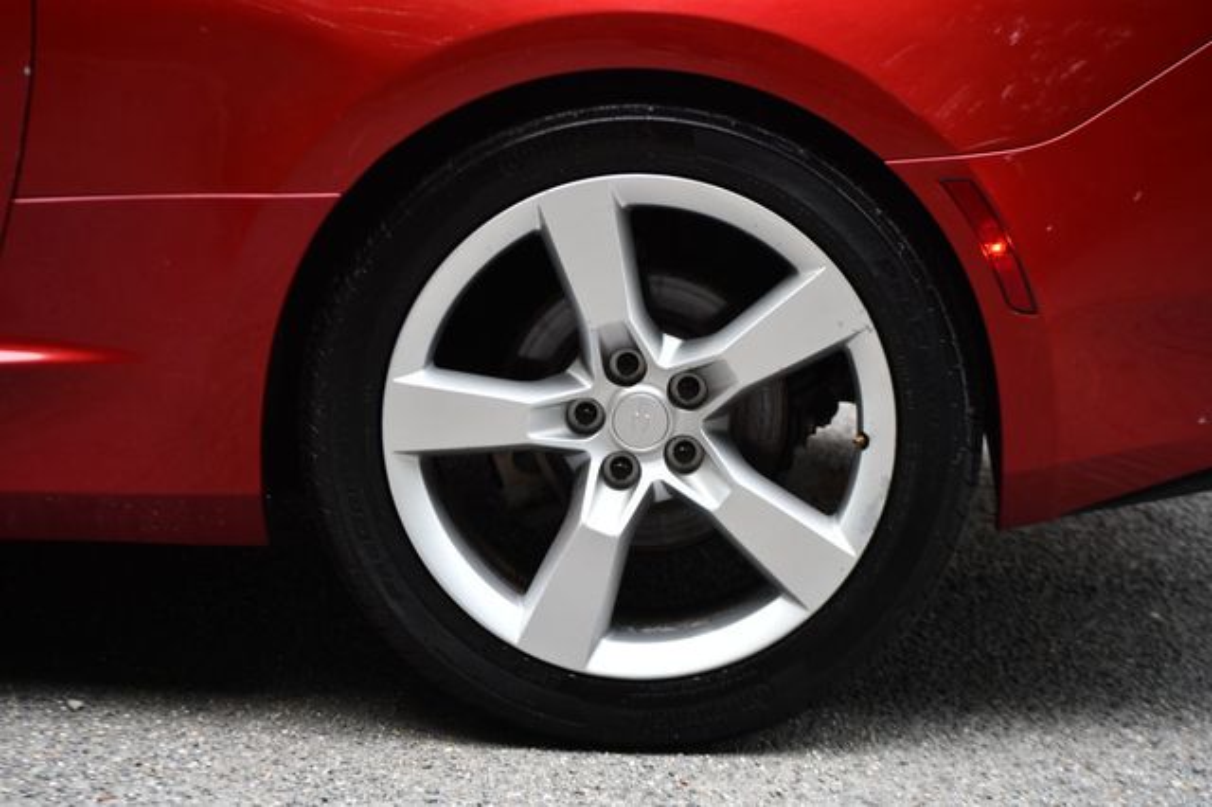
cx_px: 606
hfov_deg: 14.9
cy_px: 404
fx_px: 4643
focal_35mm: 138
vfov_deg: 9.9
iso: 400
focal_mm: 92
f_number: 4.8
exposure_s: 1/250
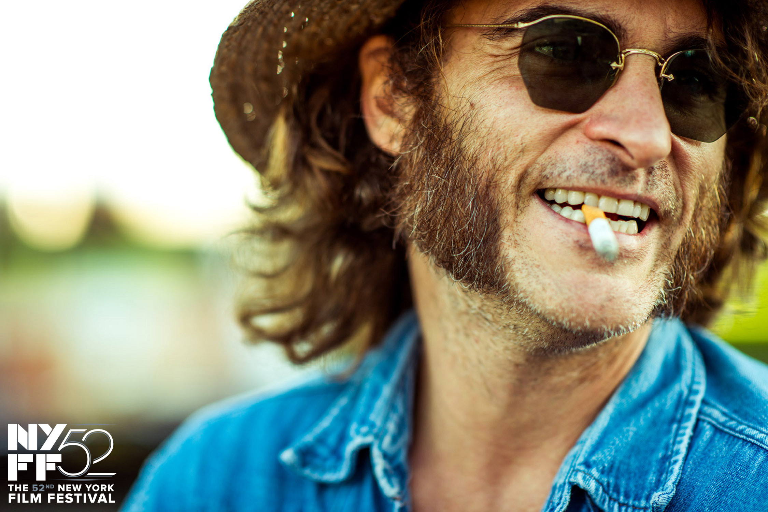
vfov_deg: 16.1
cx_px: 384
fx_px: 1814
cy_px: 256
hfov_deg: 23.9
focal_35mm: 85
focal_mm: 85
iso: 200
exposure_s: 1/640
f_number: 2
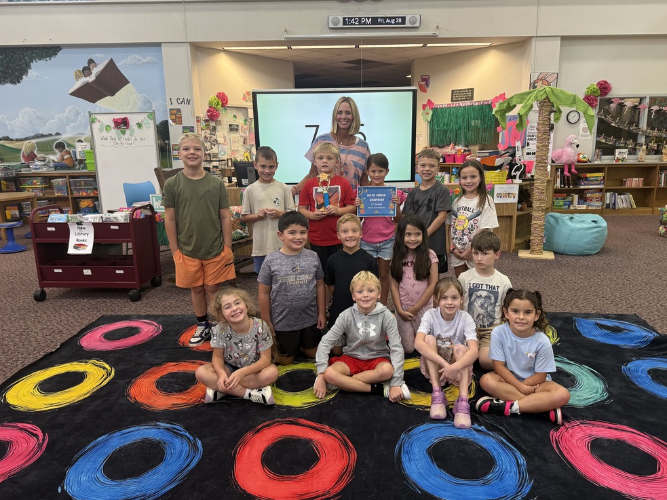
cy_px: 244
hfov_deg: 69.4
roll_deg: +0.8
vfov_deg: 54.9
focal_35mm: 25
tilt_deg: -11.3
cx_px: 344
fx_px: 482
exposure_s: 1/60
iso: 160
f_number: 1.78
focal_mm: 6.76
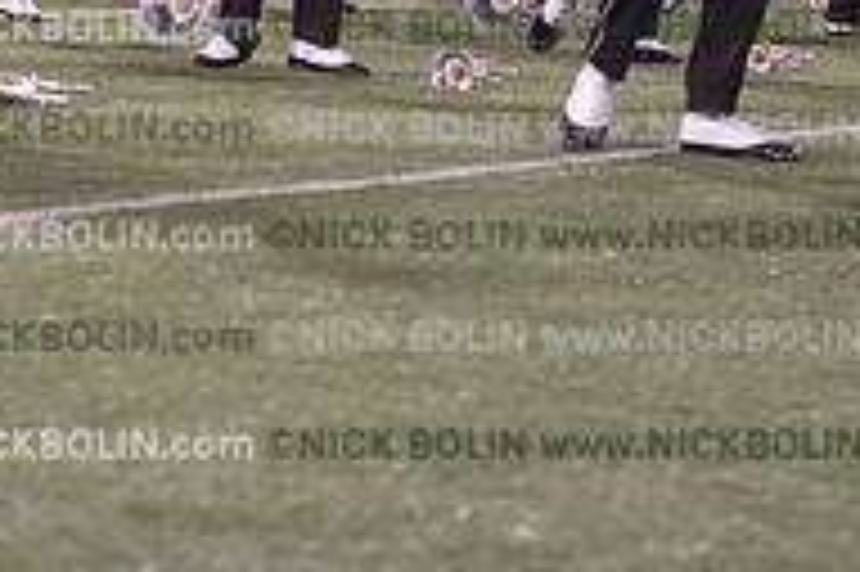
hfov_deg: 9.6
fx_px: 5084
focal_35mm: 213
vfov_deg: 6.4
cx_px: -95
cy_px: -286
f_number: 3.2
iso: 5000
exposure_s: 1/1250
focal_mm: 70
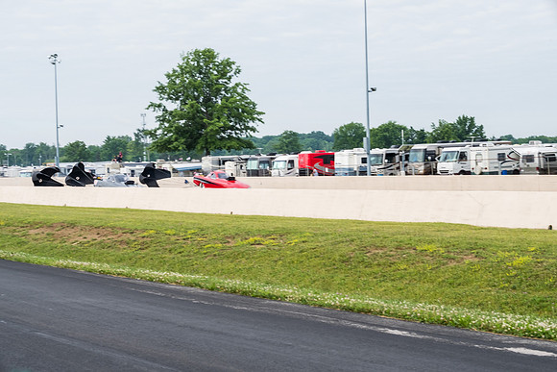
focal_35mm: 99
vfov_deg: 13.8
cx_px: 278
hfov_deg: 20.6
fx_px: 1532
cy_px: 186
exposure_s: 1/250
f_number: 9
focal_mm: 66
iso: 400
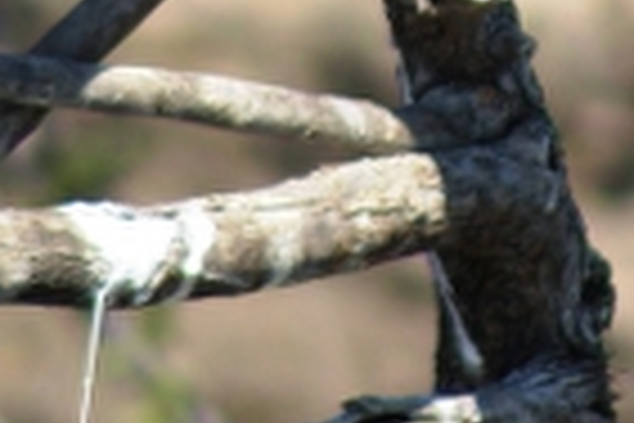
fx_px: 37544
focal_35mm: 2132
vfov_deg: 0.6
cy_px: -432
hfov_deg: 1.0
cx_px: 621
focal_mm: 250
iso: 100
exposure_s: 1/500
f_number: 5
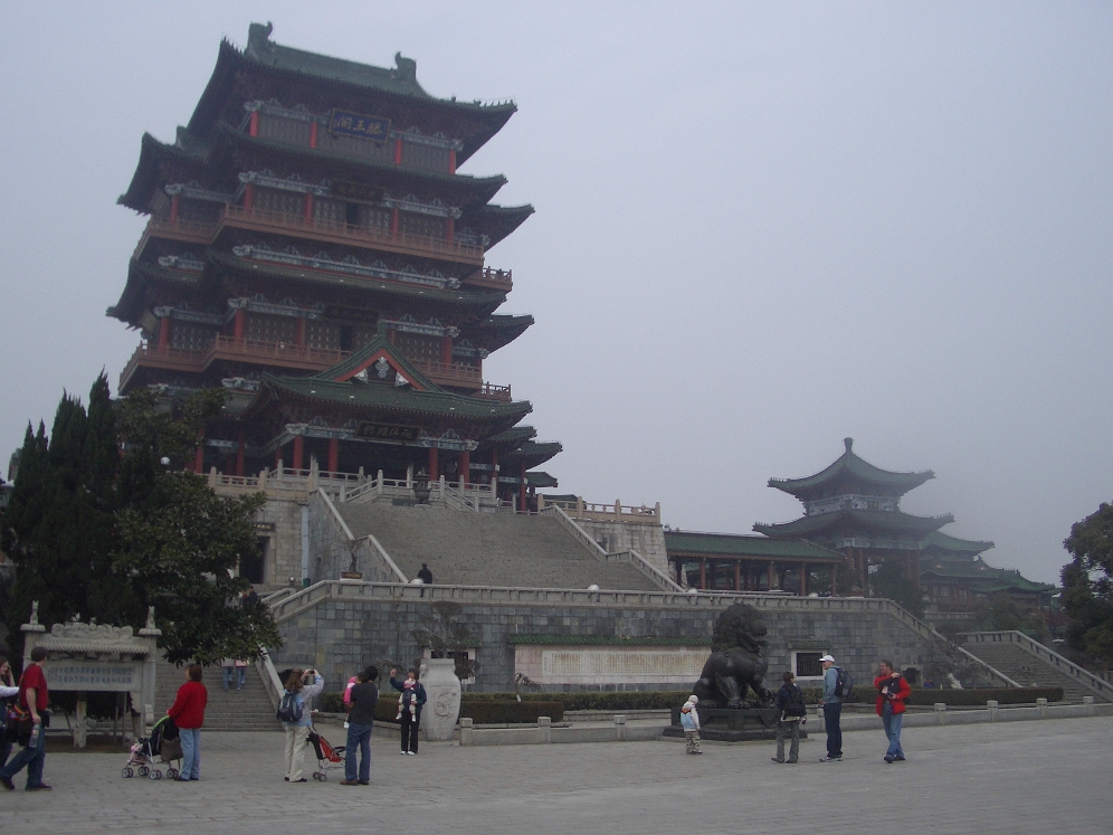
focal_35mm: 36
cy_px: 407
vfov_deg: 39.7
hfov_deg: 51.4
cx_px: 550
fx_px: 1157
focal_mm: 5.8
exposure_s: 1/640
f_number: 4.3
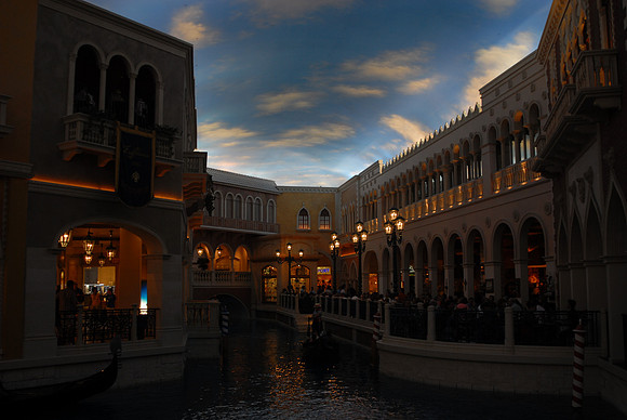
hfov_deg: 53.1
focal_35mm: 36
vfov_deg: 37.0
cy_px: 210
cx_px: 314
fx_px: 628
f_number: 3.5
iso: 140
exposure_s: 1/30
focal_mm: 24
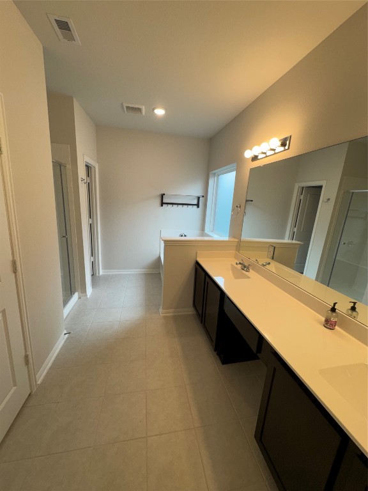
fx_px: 198
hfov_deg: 85.7
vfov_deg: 102.1
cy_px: 246
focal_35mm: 14
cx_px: 184
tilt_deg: -12.4
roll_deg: -2.4
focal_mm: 2.22
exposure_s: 1/120
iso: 64
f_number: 2.2
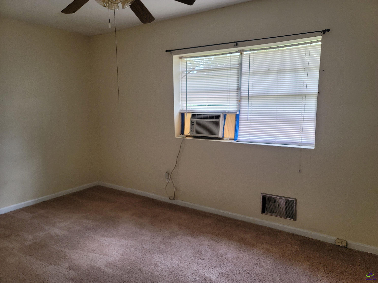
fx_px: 273
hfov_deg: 69.4
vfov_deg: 54.9
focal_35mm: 25
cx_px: 189
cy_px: 142
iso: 160
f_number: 1.8
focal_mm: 7
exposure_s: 1/120
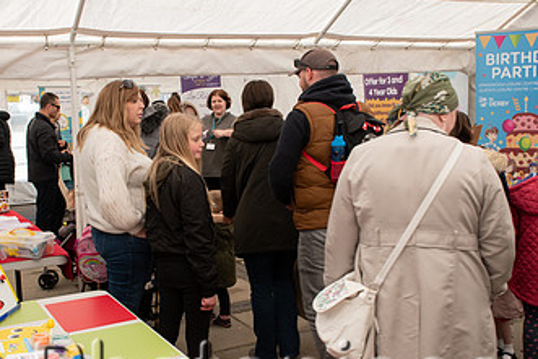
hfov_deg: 46.2
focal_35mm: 42
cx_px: 224
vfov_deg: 31.9
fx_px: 628
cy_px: 183
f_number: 8
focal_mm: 24
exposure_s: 1/80
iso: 280
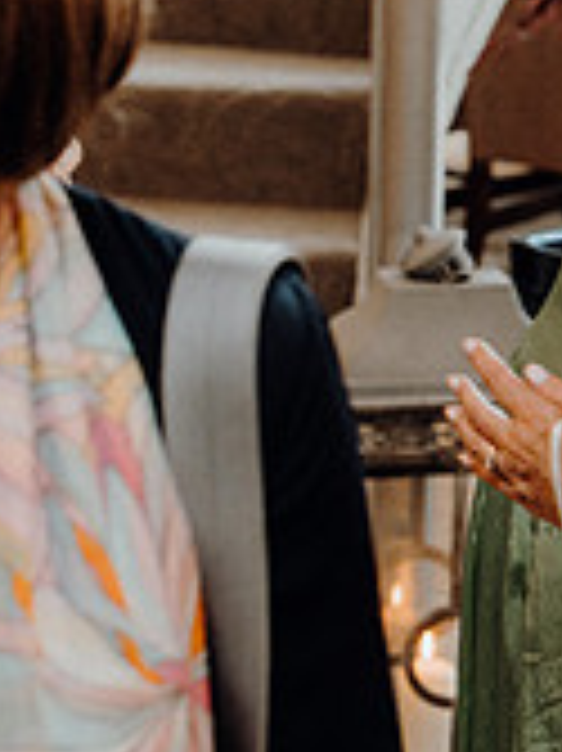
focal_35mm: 164
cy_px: -61
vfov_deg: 11.9
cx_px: 836
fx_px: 3555
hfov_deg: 8.8
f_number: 3.5
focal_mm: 49
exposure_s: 1/160
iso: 2500
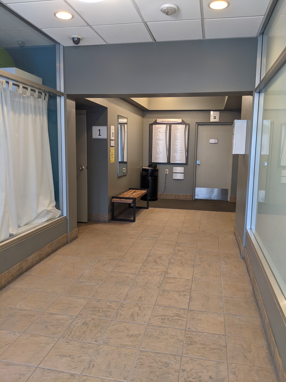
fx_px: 297
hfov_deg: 51.4
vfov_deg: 65.3
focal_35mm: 27
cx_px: 143
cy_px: 191
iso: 78
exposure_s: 1/24
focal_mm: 4.44
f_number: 1.8
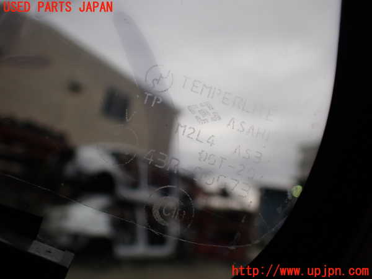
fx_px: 322
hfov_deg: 60.0
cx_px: 186
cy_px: 140
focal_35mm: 30
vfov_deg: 46.8
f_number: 2.3
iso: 100
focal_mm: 5.4
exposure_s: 1/200
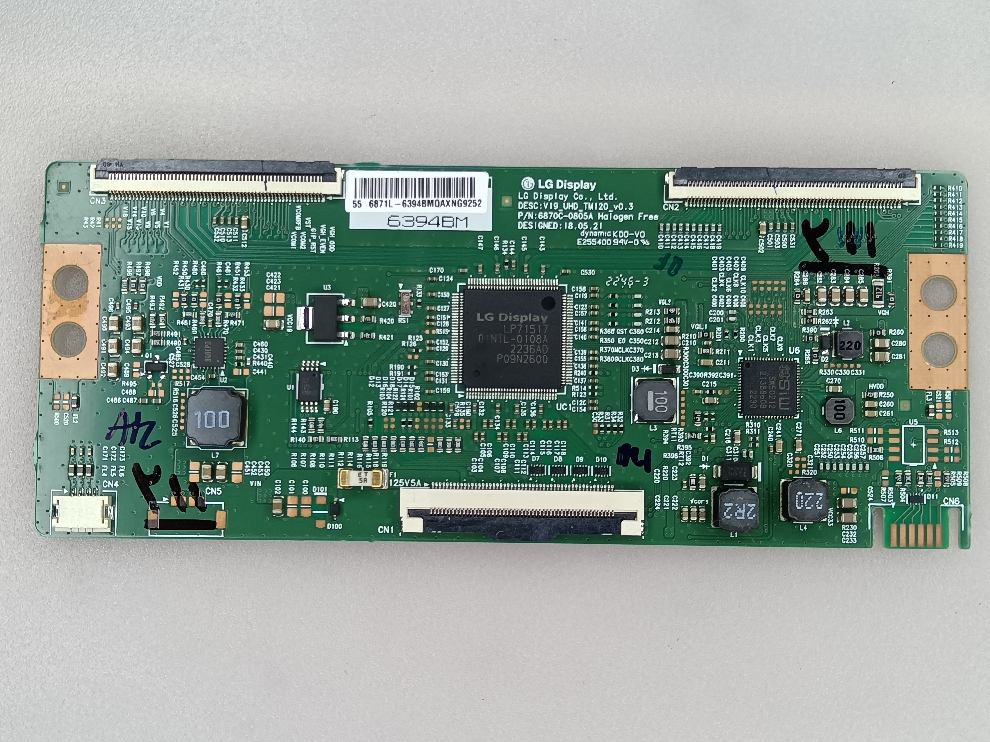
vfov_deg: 27.0
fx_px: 1544
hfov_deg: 35.5
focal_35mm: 54
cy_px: 371
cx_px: 495
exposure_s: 1/100
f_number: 1.9
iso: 216
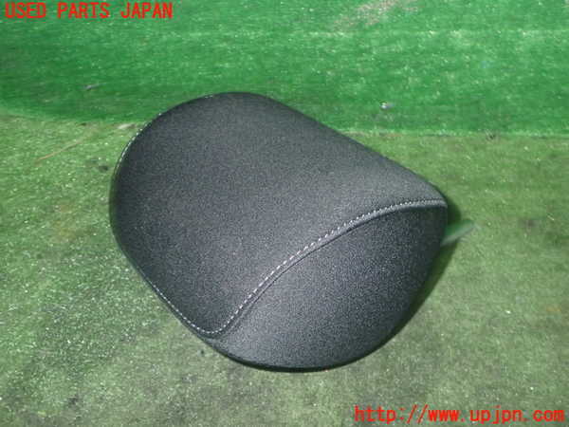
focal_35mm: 30
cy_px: 214
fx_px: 493
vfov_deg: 46.8
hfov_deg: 60.0
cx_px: 284
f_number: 6.3
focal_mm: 5.4
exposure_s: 1/30
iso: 640
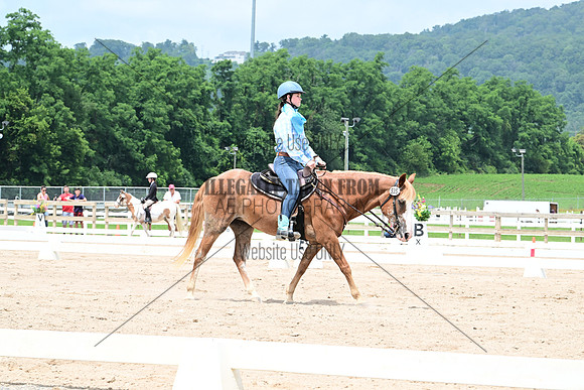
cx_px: 292
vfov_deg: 11.0
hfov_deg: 16.4
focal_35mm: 125
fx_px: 2028
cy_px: 195
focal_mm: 125
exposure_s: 1/370
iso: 400
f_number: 11
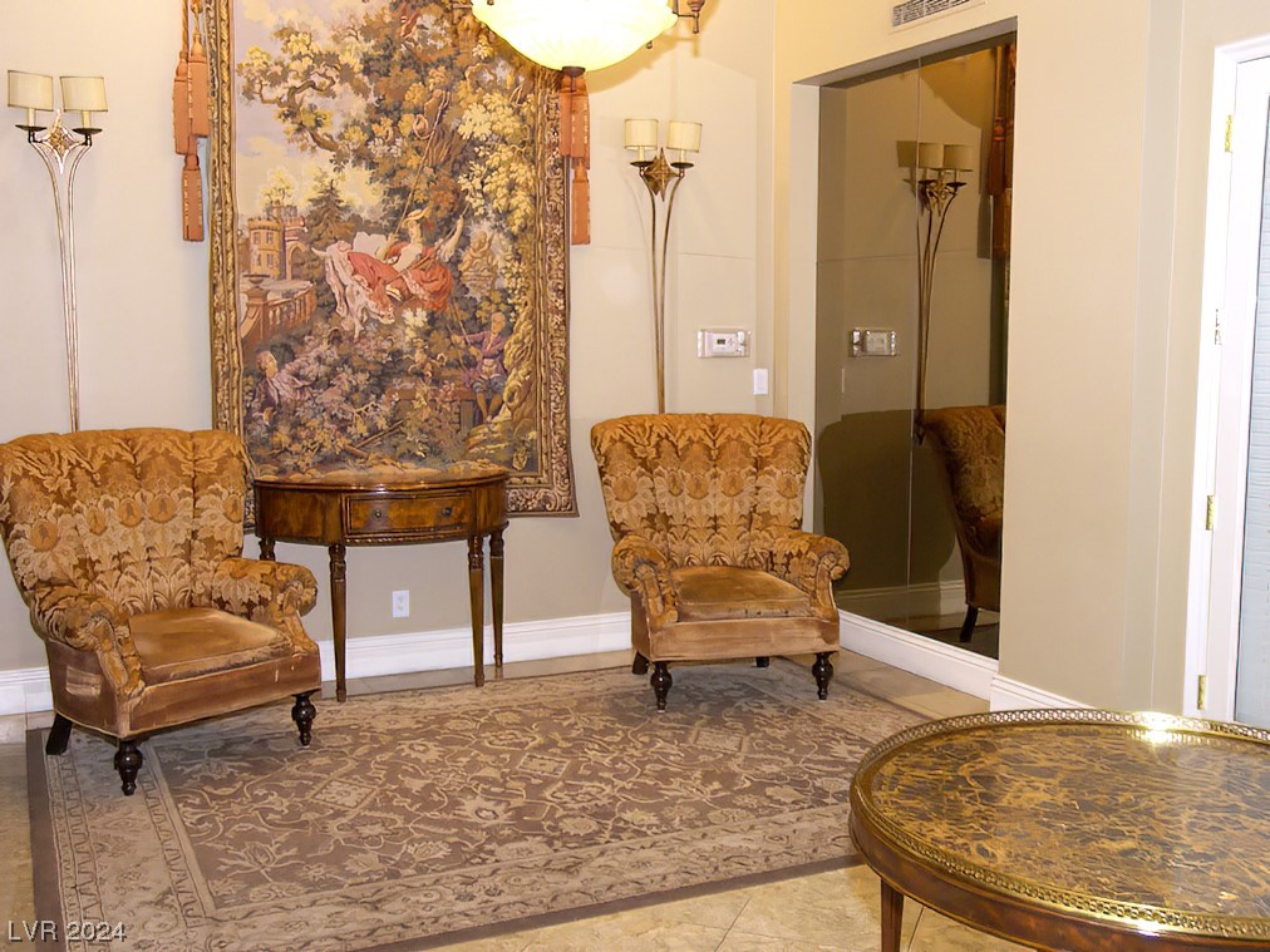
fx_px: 1394
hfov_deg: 49.0
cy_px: 476
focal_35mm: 38
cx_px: 635
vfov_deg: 37.7
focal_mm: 7.9
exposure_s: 1/40
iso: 400
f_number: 3.2
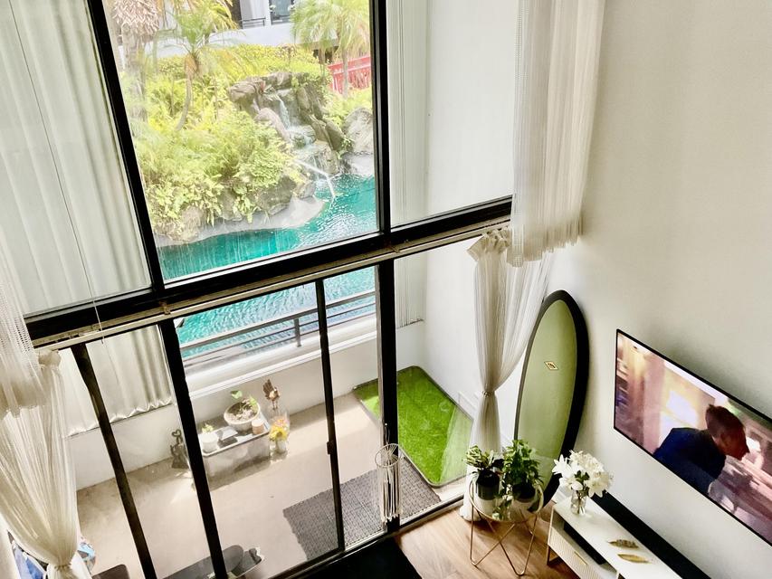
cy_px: 290
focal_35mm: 29
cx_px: 386
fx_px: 647
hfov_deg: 61.7
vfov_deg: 48.2
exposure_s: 1/60
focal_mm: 3
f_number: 1.8
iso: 80
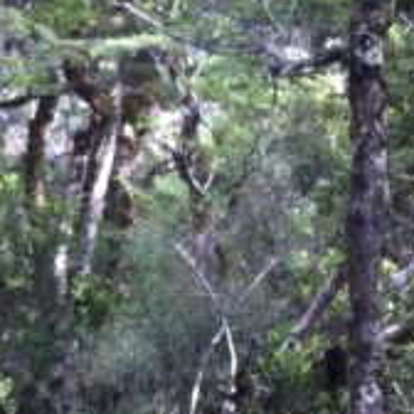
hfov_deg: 11.9
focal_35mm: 147
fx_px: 1989
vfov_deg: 11.8
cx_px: 153
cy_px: 320
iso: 125
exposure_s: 1/120
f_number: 2.8
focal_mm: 3.85
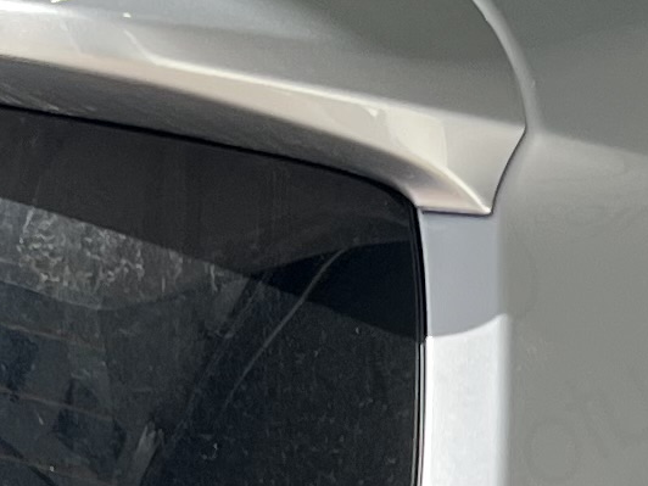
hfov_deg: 10.0
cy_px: 1033
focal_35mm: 197
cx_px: 292
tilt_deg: -18.0
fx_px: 3688
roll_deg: -1.4
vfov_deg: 7.2
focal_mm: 5.7
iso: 50
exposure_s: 1/541
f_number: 1.5
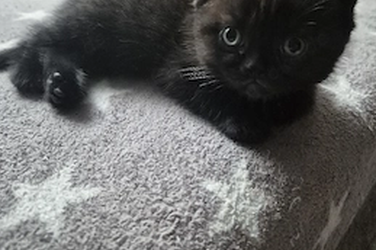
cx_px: 206
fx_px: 386
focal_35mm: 37
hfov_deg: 51.9
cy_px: 80
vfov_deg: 35.4
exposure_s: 1/100
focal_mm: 5.4
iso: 2500
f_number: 1.8
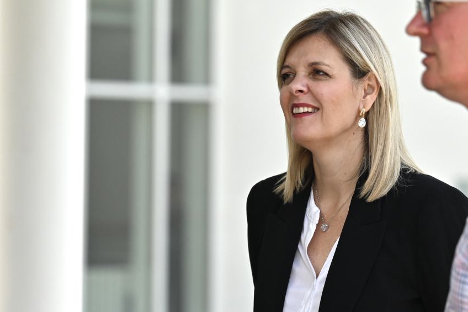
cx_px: 339
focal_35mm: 166
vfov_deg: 8.3
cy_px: 137
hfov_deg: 12.4
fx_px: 2157
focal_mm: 110
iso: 640
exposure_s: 1/6400
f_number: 2.8
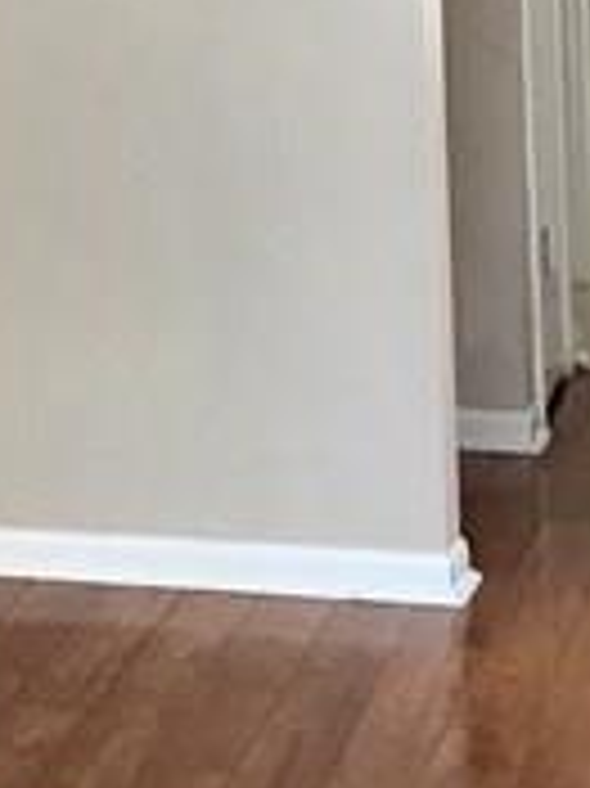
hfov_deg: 8.7
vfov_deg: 11.8
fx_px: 3732
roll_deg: +1.9
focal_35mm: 164
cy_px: -171
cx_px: -491
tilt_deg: -2.0
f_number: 1.8
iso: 32
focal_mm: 3.99
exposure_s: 1/30
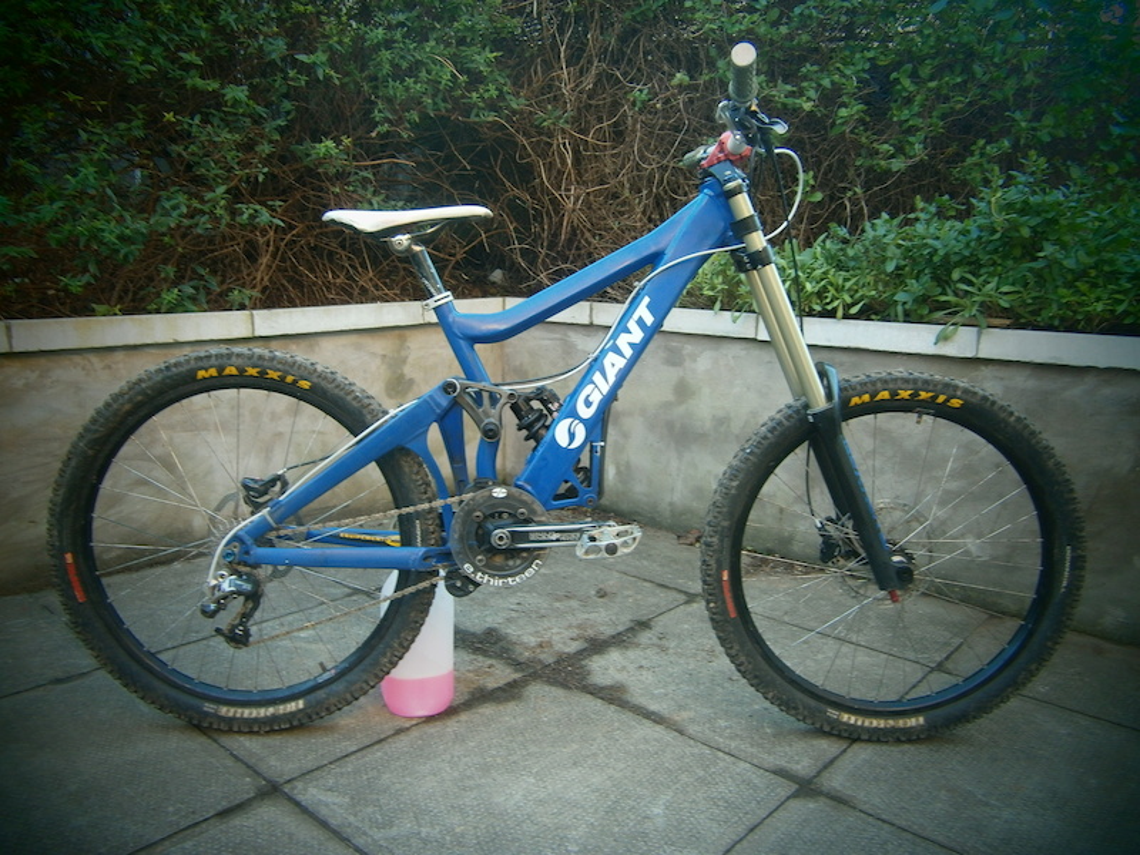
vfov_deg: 53.1
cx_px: 570
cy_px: 428
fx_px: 856
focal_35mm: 26
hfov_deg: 67.3
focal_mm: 4.7
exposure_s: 1/30
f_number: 2.8
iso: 80
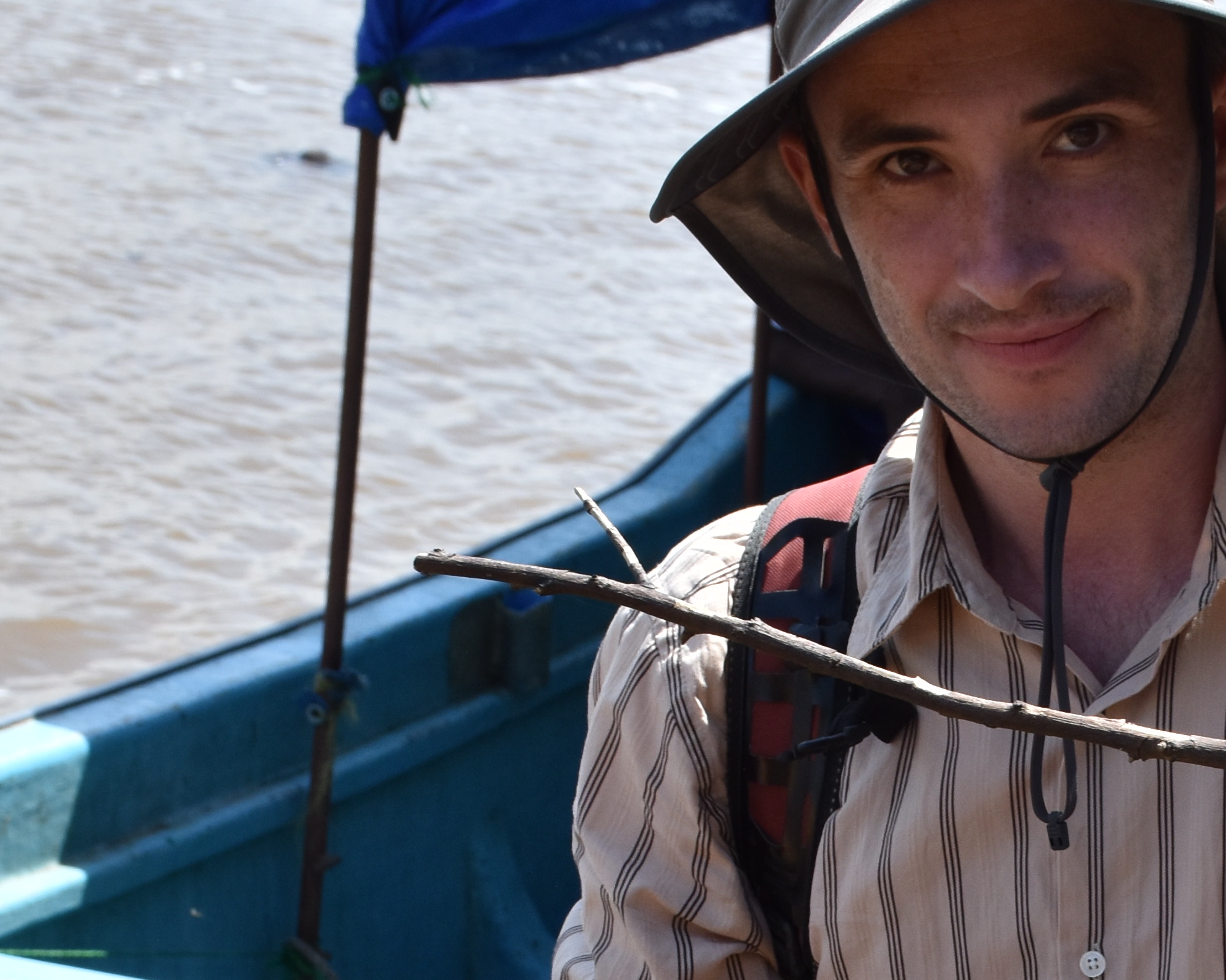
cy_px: 1208
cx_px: 1181
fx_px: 5260
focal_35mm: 145
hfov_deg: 13.1
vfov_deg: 10.5
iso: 250
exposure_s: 1/500
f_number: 8
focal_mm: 34
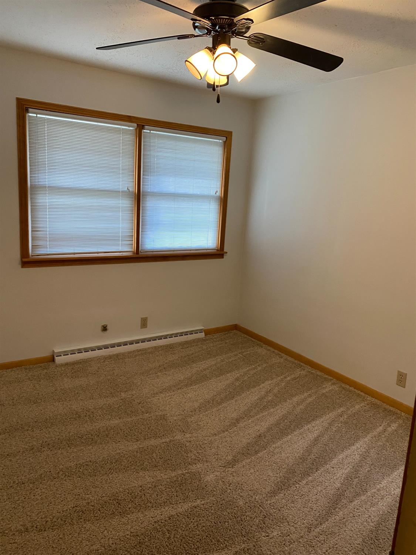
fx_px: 417
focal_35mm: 26
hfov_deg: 53.1
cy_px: 278
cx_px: 208
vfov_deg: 67.3
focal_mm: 4.25
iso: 200
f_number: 1.8
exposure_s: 1/60
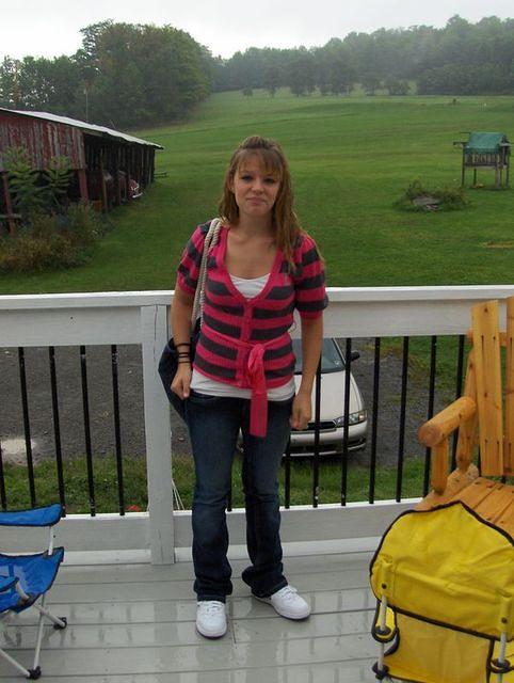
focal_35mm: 41
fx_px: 810
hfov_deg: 35.2
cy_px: 342
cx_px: 257
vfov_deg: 45.7
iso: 200
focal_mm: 6.5
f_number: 3.5
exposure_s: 1/119
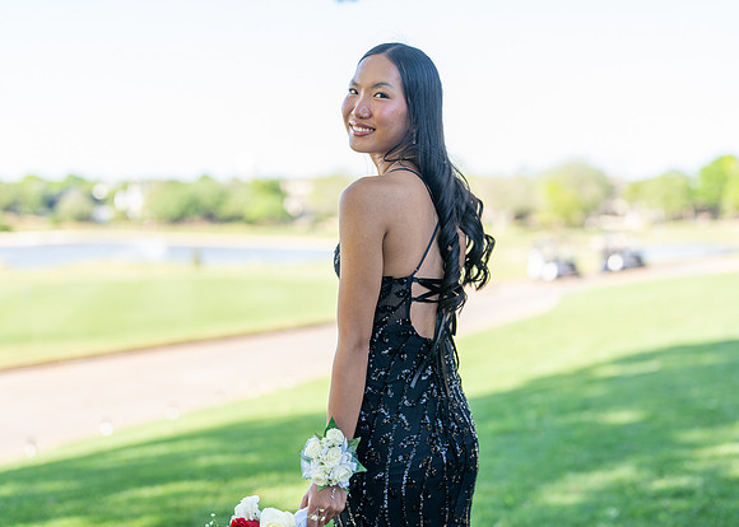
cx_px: 370
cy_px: 264
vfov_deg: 26.9
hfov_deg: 37.0
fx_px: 1104
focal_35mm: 53
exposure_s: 1/1000
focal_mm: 50
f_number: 1.8
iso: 160
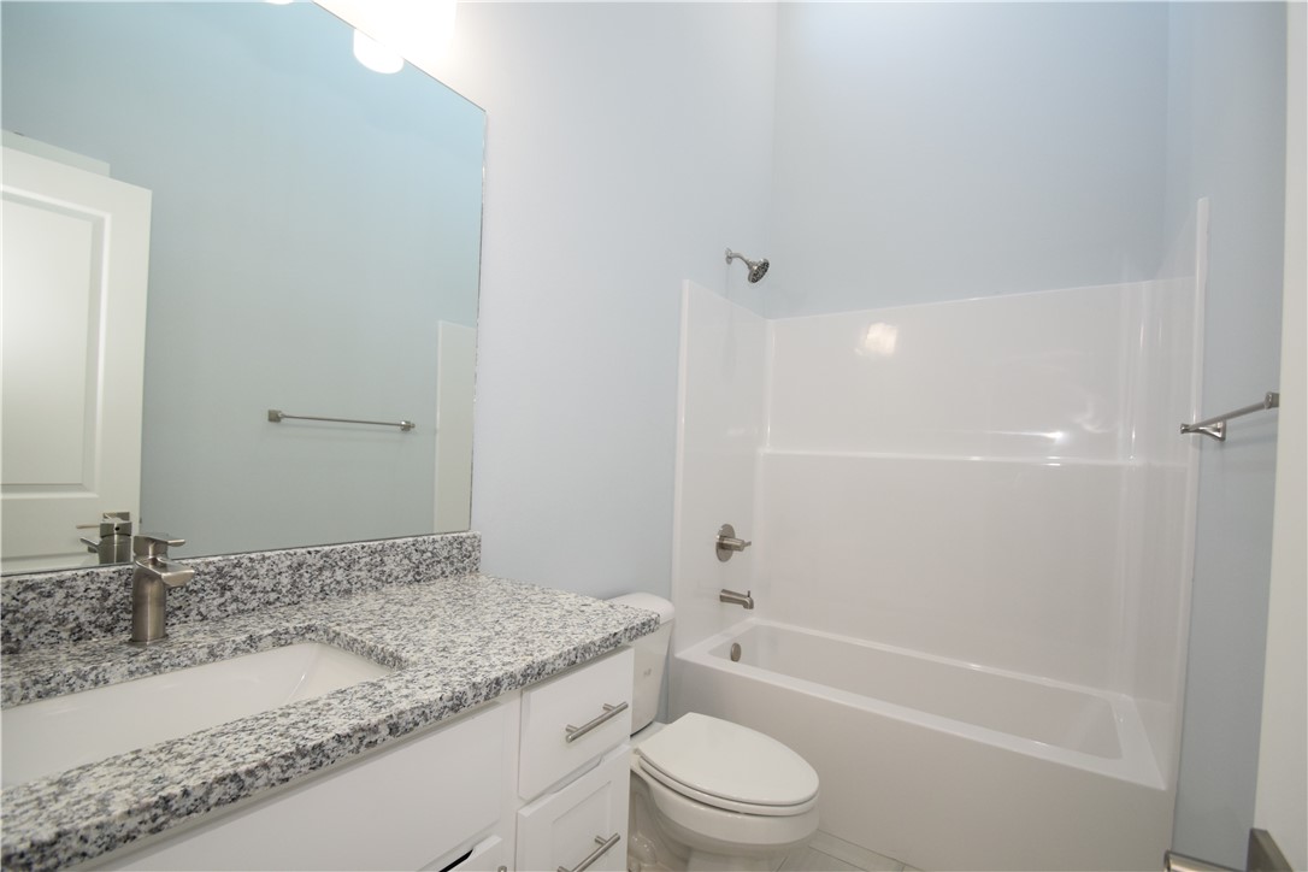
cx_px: 654
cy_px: 436
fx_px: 545
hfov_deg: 100.4
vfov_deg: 77.3
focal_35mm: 15
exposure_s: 1/125
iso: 800
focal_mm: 10
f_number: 5.6
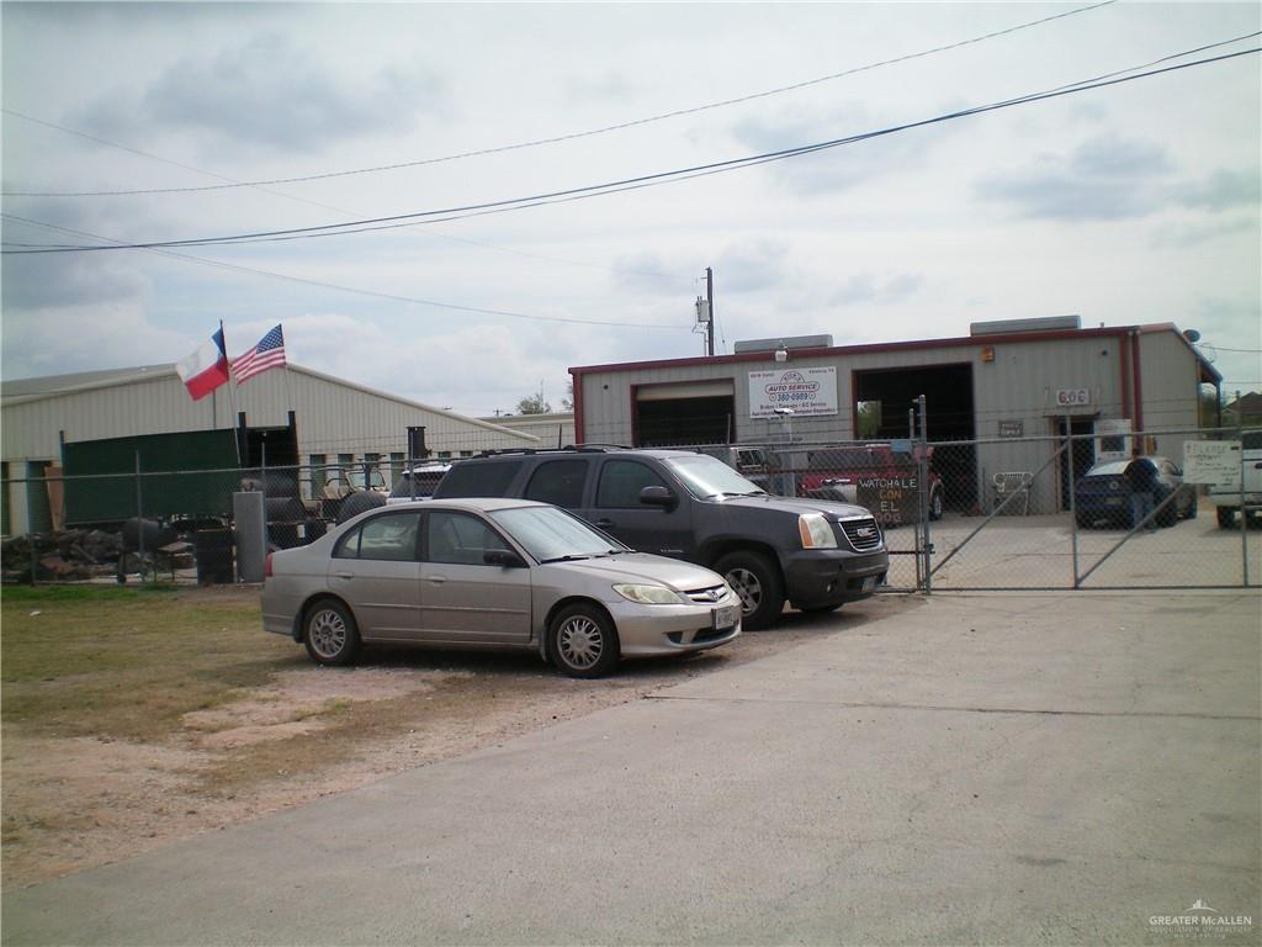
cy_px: 474
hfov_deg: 49.0
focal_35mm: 38
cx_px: 631
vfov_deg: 37.7
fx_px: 1385
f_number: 4.6
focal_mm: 6.3
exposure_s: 1/800
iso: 64
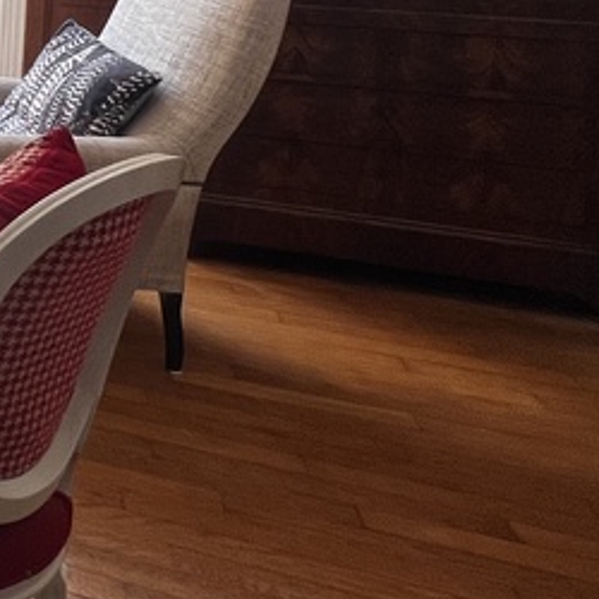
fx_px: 1038
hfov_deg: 18.4
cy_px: -77
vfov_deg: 28.8
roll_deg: +0.5
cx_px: -639
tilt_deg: -6.2
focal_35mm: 53
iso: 64
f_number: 1.8
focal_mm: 1.57
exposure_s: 1/99
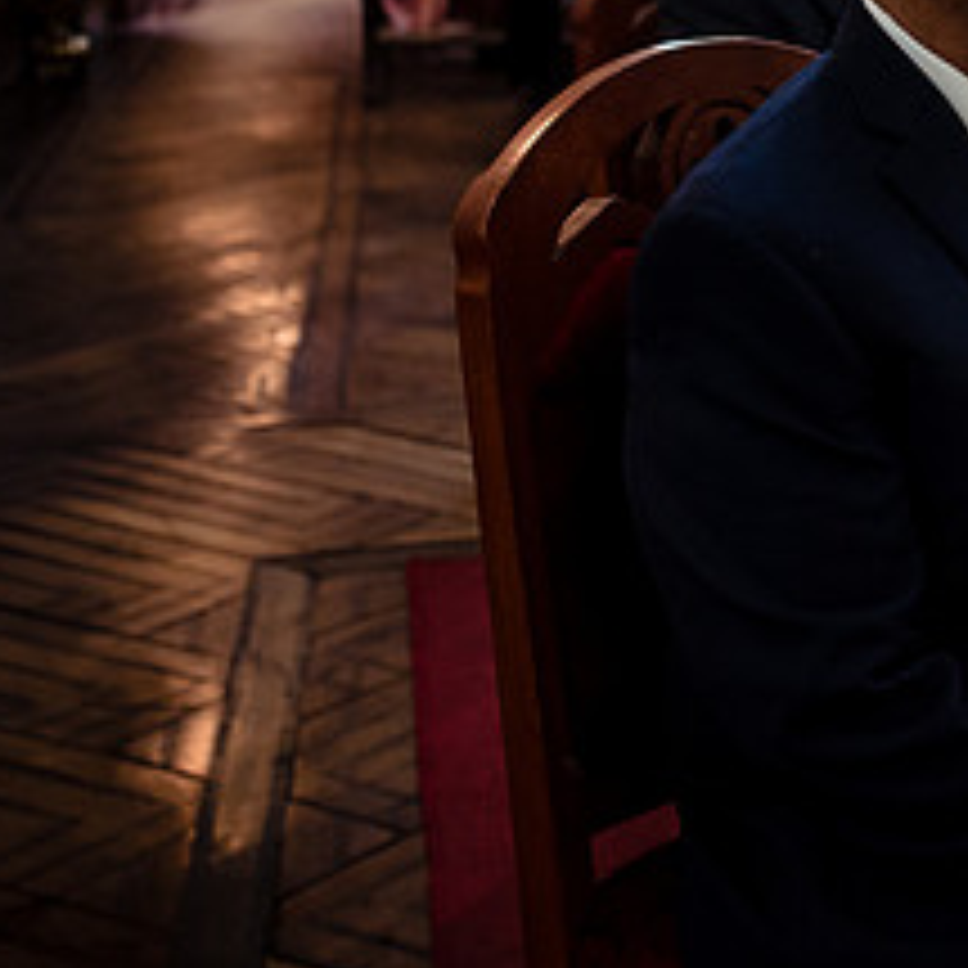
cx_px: 1279
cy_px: 164
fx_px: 2468
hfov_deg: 20.2
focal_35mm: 78
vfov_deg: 21.8
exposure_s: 1/100
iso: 1250
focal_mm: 34
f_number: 3.2
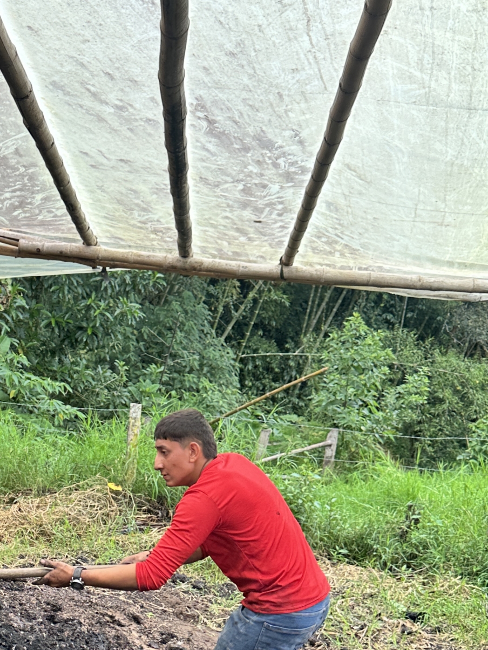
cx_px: 28
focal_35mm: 51
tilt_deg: -19.8
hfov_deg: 27.3
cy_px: 557
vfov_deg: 35.7
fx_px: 958
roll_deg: -1.5
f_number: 1.78
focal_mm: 6.86
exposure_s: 1/153
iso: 64
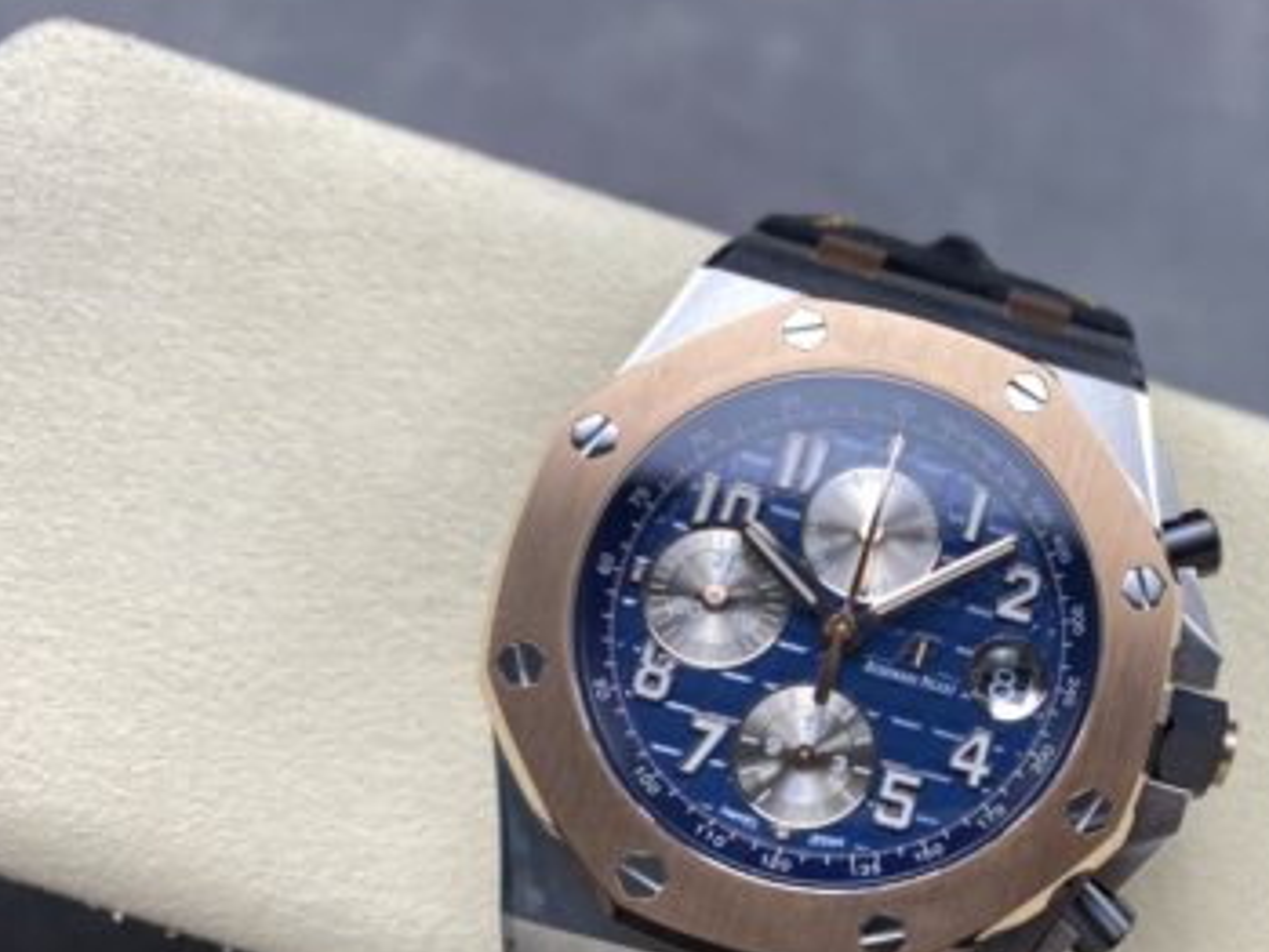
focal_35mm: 43
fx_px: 1577
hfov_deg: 41.3
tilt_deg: -69.6
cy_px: 647
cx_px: 1076
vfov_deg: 33.3
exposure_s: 1/153
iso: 32
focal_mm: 4.25
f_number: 1.8
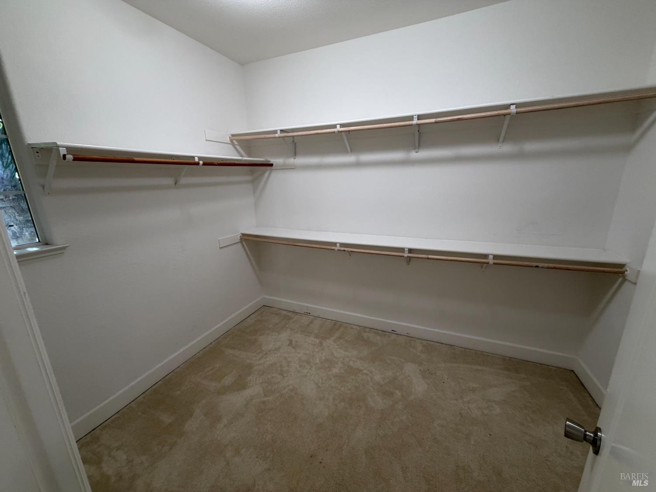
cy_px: 246
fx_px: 265
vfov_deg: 85.7
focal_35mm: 14
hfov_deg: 102.1
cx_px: 328
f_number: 2.2
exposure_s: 1/120
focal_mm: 2.22
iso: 200
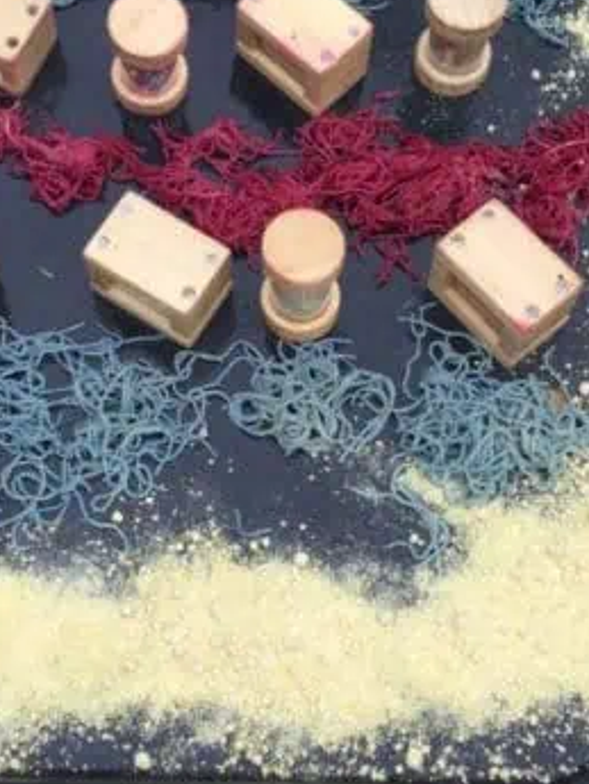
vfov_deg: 27.9
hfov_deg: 21.3
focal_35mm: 69
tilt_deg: -64.0
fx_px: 1564
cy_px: 236
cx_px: 230
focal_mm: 3.3
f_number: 2.4
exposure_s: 1/123
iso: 25
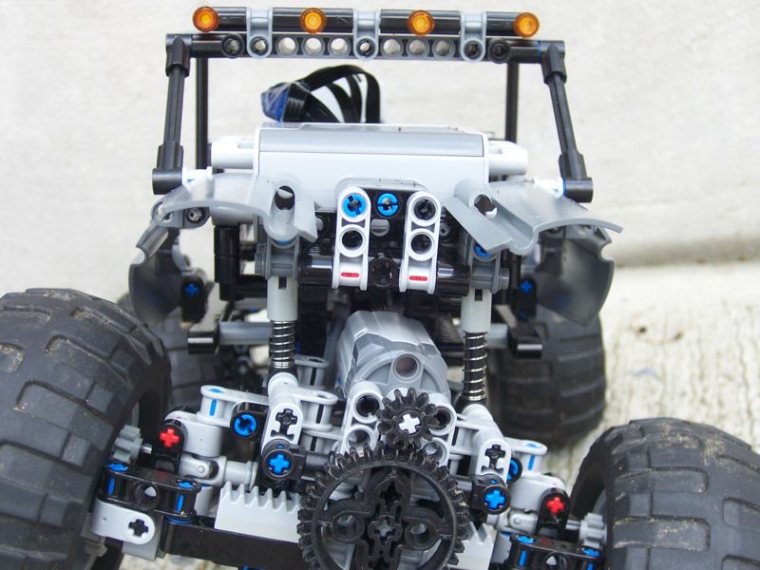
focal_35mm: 56
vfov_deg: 26.1
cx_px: 380
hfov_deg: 34.3
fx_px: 1229
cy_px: 285
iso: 80
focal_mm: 9.6
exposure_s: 1/50
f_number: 3.6
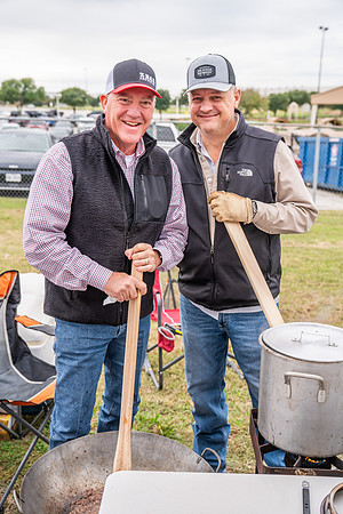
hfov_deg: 32.6
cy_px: 257
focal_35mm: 41
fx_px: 586
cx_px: 172
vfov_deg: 47.4
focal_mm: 41
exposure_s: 1/640
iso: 500
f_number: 4
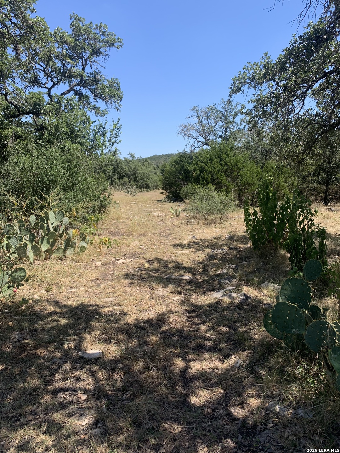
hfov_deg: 53.1
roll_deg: +0.4
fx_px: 340
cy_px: 226
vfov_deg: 67.3
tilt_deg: -6.4
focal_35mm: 26
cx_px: 170
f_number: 1.8
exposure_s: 1/1149
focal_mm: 4.25
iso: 25
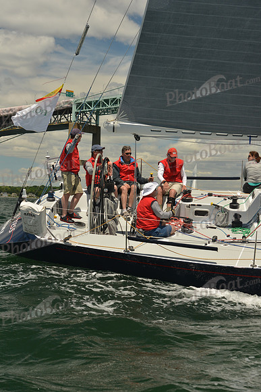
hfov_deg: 19.5
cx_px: 130
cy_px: 196
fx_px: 761
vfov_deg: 28.8
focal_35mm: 70
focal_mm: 70
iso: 400
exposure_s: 1/1000
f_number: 6.3
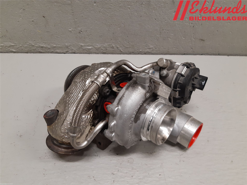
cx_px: 124
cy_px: 92
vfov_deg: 53.1
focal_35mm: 26
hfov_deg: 67.3
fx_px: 186
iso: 125
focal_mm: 3.93
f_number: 1.7
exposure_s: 1/50
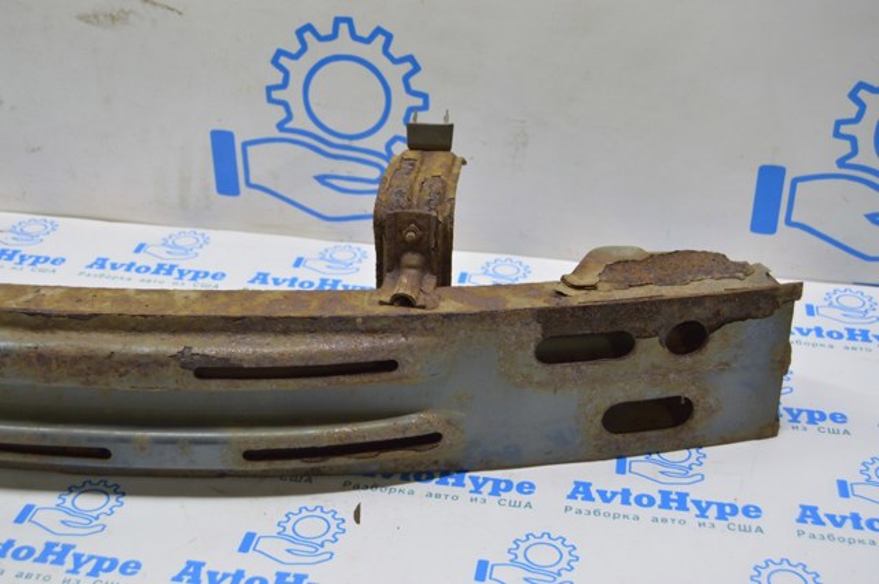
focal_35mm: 48
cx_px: 440
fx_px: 1171
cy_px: 292
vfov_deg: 28.0
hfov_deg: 41.2
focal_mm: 32
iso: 400
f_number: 5.6
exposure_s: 1/20
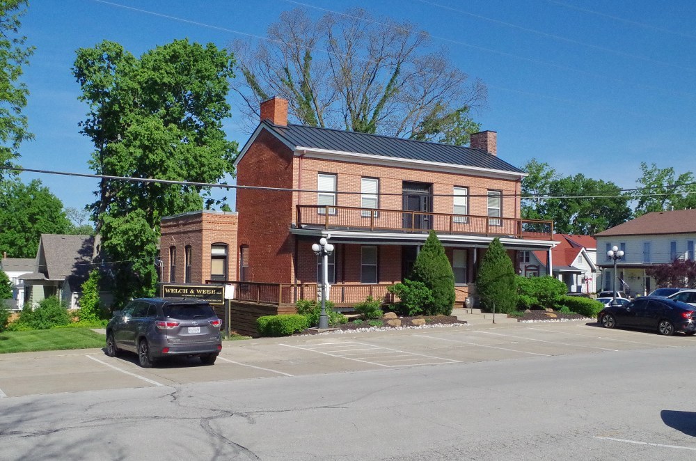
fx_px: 694
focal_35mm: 36
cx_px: 348
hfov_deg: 53.2
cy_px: 230
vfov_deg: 36.7
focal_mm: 24.38
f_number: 13
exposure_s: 1/4000
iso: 3200
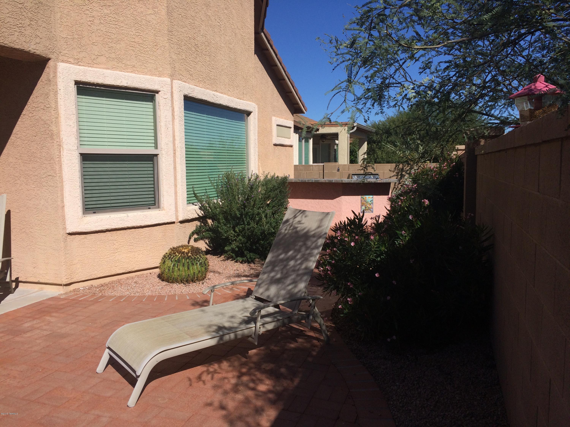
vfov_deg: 48.2
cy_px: 214
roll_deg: +0.7
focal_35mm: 29
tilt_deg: -7.3
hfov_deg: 61.7
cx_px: 285
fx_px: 478
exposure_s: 1/3425
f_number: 2.2
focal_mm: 4.15
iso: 32
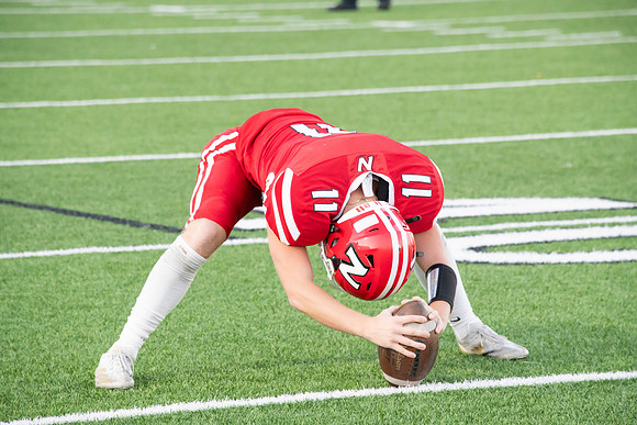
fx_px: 5309
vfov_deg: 4.6
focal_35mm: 300
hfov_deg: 6.9
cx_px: 318
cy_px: 212
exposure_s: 1/400
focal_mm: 300
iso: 8000
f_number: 9
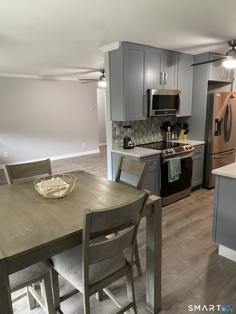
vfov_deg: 67.3
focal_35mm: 26
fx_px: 236
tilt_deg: -9.1
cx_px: 118
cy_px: 157
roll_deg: +0.4
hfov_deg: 53.1
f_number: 1.8
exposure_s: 1/40
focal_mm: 4.25
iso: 320
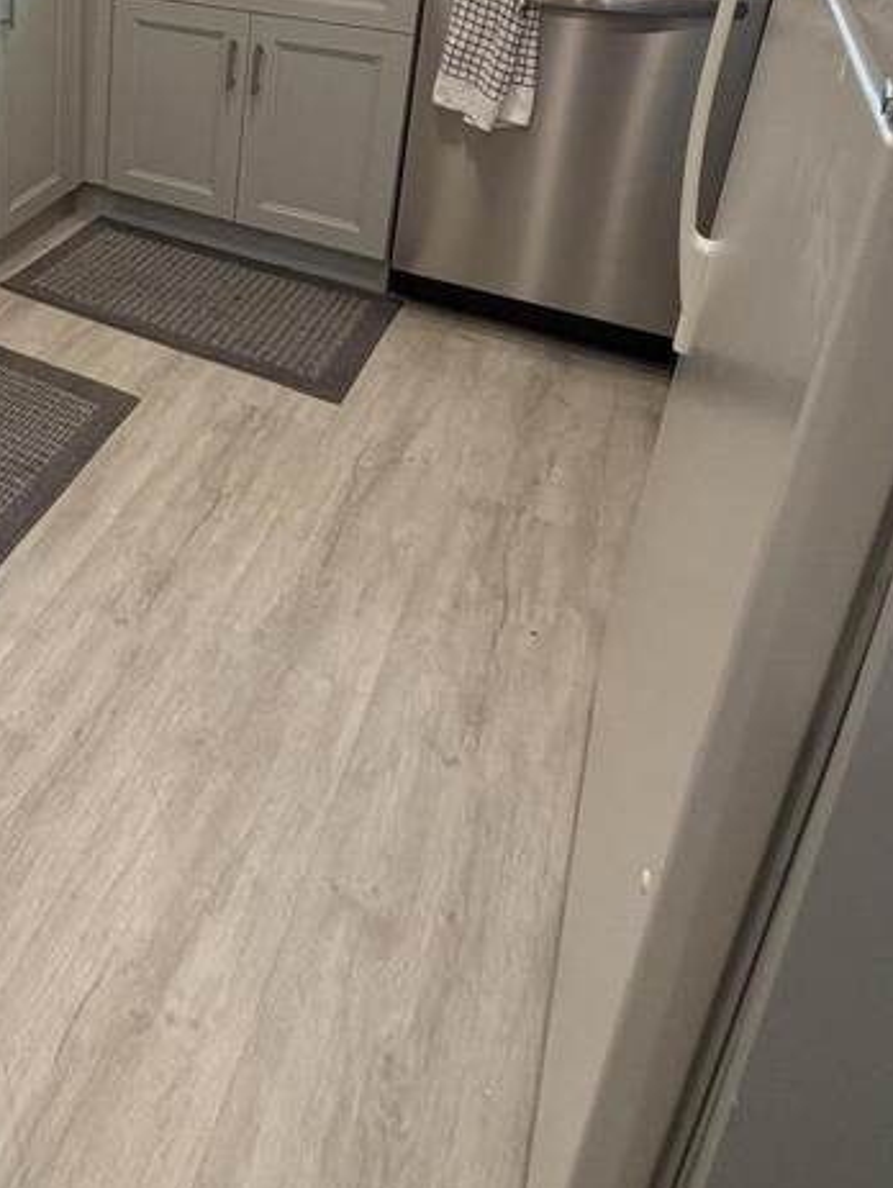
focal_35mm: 29
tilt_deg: -18.2
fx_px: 996
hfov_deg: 41.6
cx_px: -10
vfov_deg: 53.1
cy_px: 95
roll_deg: +1.3
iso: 250
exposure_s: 1/120
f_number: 2.2
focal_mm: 2.22
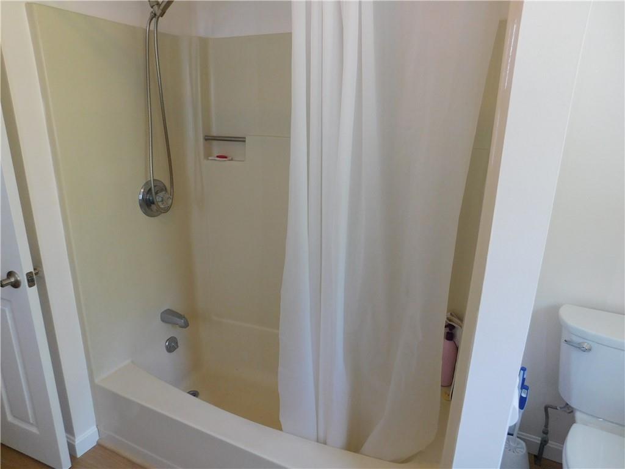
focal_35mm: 23
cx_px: 312
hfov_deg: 73.9
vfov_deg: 58.9
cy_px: 234
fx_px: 415
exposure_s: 1/30
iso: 250
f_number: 3
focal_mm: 4
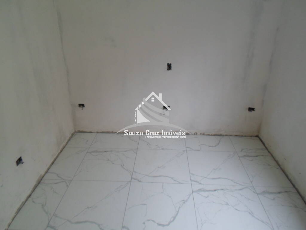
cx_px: 153
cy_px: 115
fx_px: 221
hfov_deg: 69.4
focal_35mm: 25
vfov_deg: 54.9
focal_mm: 4.5
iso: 100
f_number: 2.5
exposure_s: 1/30
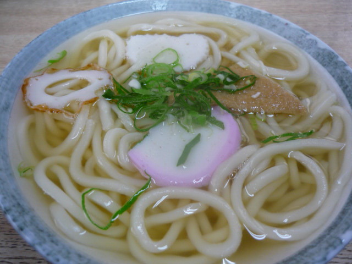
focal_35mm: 33
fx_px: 336
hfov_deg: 55.4
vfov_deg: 42.9
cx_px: 176
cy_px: 132
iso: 160
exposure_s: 1/30
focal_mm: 5.5
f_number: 2.8
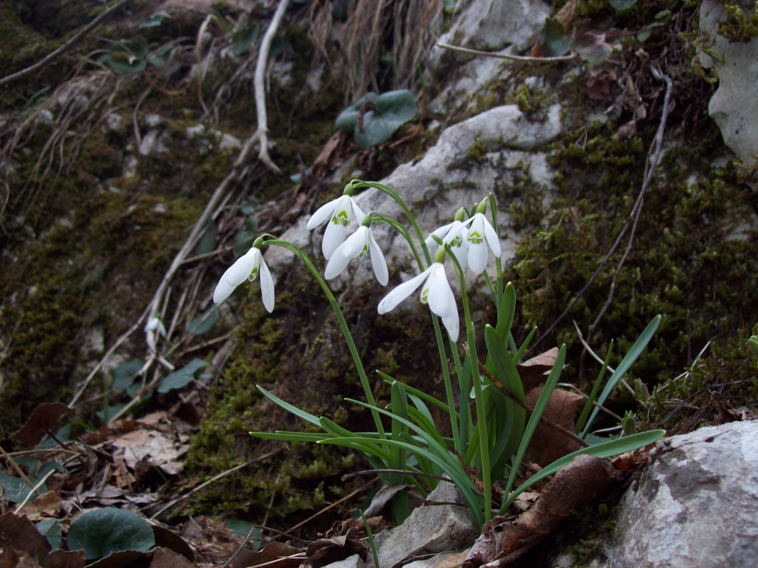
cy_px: 284
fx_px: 985
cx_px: 379
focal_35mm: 45
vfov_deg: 32.2
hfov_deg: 42.1
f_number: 3
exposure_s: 1/141
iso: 80
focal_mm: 7.6
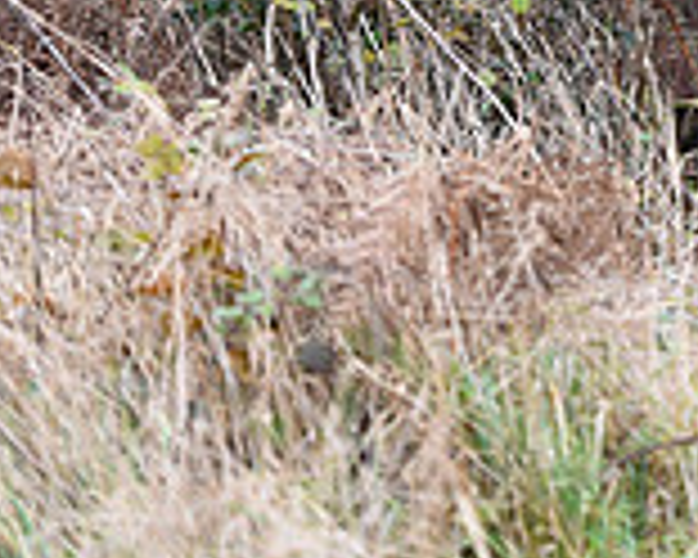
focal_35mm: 429
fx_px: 8862
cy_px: -144
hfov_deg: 4.5
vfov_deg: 3.6
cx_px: 1211
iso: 1250
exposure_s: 1/1000
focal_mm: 122
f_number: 3.5
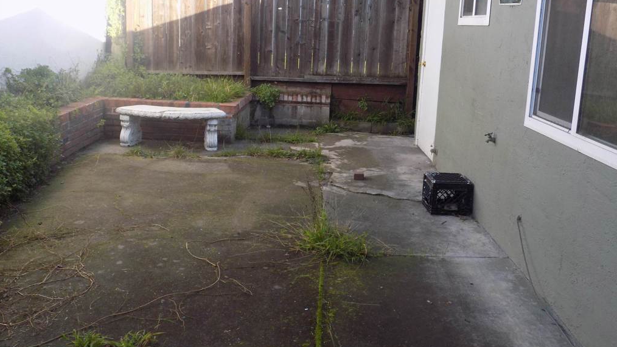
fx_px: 540
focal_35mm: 33
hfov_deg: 59.5
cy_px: 121
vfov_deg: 35.3
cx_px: 309
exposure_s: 1/250
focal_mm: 5.3
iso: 140
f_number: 3.3
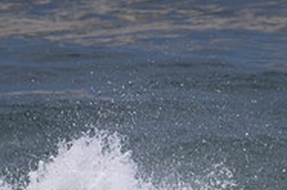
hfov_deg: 0.8
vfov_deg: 0.6
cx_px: 161
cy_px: 286
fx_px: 19793
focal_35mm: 2487
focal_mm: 800
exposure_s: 1/2000
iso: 400
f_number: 11
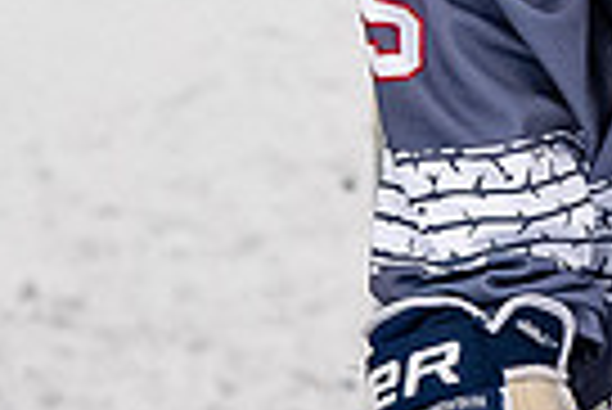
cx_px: 714
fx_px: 30156
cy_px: -657
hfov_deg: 1.2
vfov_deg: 0.8
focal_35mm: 1772
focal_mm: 165
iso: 2000
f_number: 3.2
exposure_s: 1/800
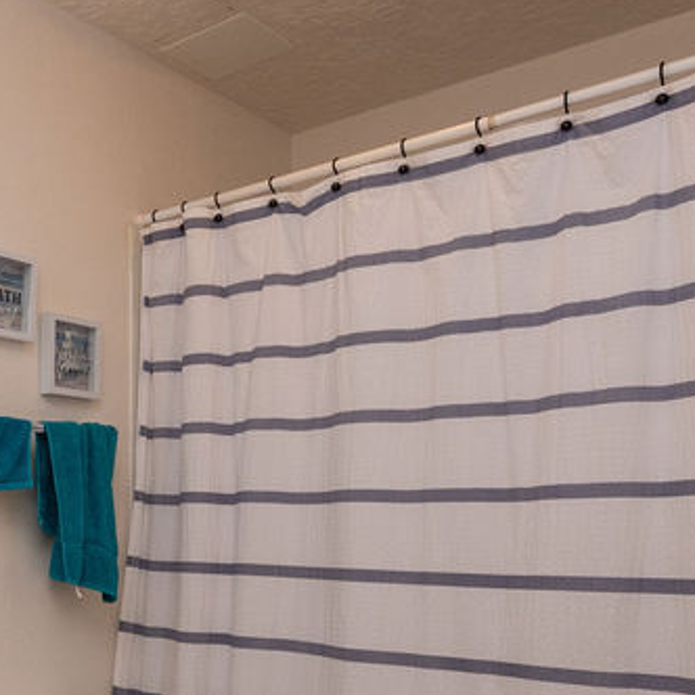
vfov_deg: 40.7
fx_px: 909
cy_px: 520
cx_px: -80
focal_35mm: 40
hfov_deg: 35.4
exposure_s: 1/200
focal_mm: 10
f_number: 5
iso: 500
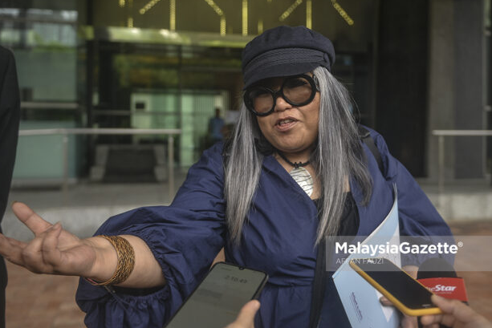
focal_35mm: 30
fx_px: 410
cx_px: 249
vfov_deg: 43.6
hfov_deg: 61.9
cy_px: 164
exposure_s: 1/400
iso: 160
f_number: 2.8
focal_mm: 27
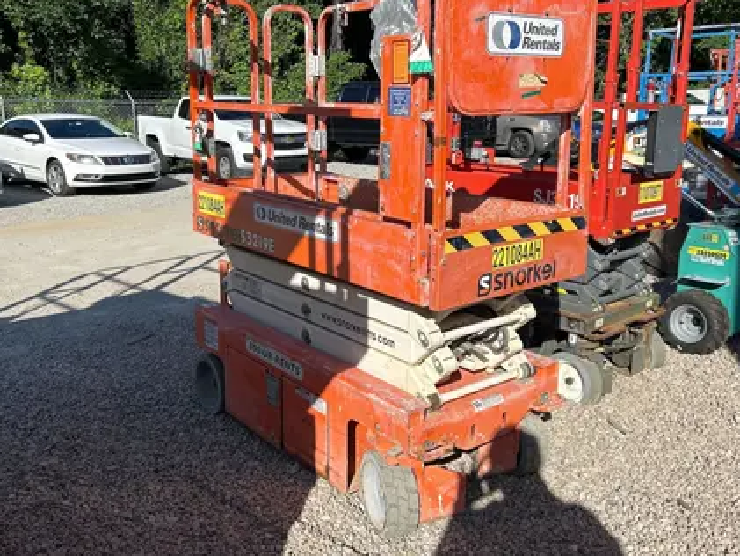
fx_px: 727
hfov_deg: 53.9
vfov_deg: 41.7
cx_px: 378
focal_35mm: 34
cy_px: 240
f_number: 1.5
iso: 50
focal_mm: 5.7
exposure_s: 1/4630
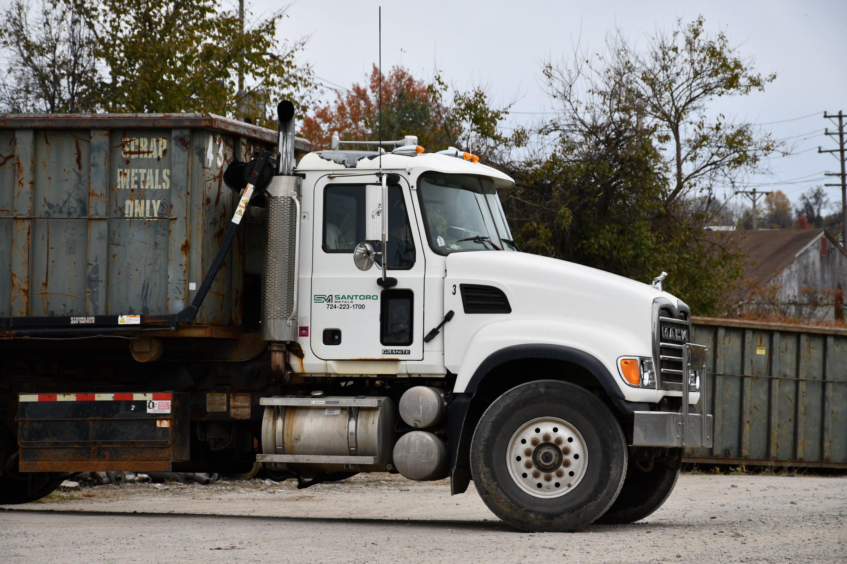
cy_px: 282
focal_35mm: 150
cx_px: 424
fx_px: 3529
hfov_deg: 13.7
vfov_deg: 9.1
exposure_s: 1/250
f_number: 8
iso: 160
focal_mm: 100
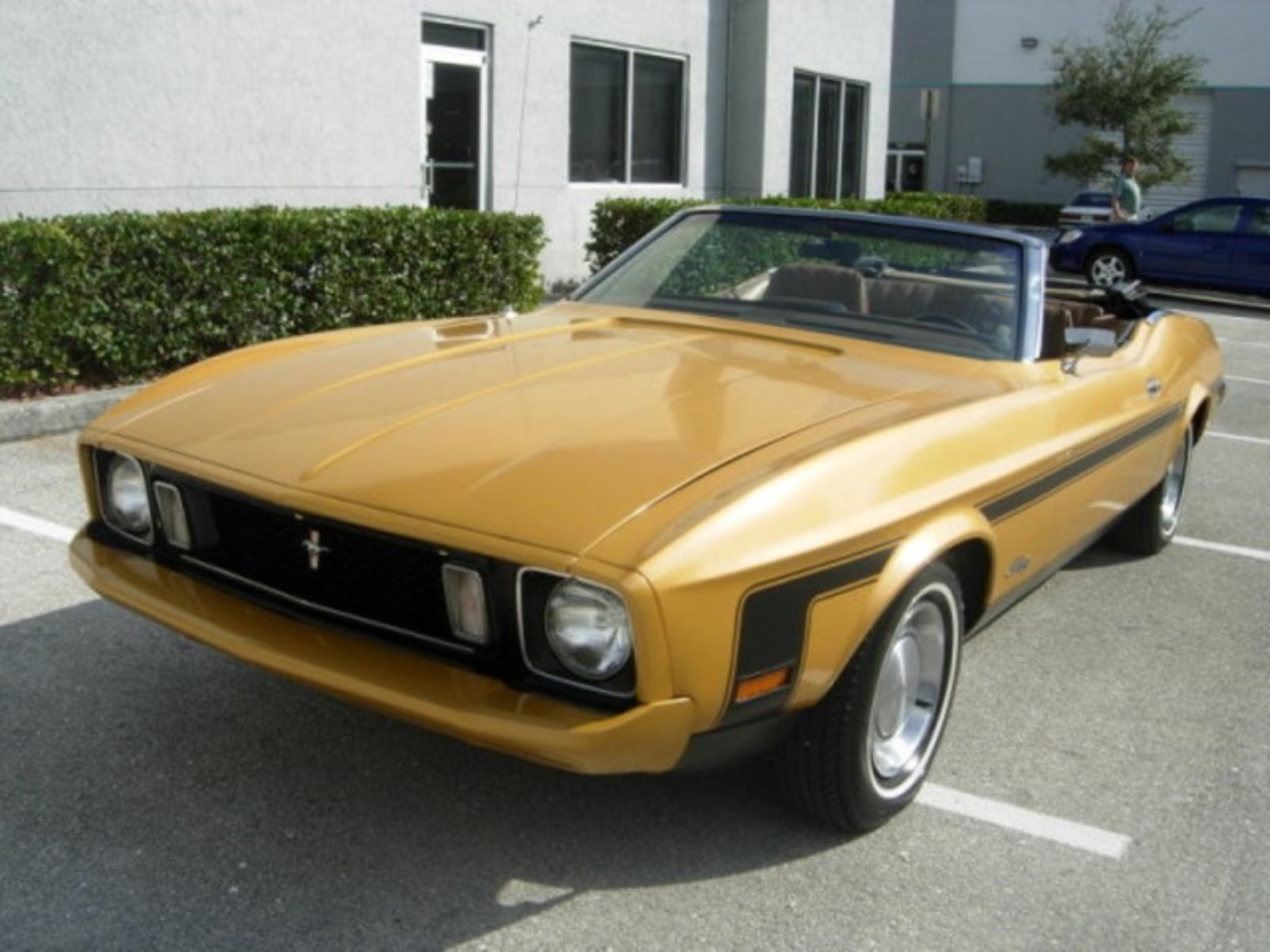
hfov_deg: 51.4
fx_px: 1321
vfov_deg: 39.7
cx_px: 635
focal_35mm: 36
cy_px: 476
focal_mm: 7.5
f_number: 6.1
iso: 50
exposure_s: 1/352
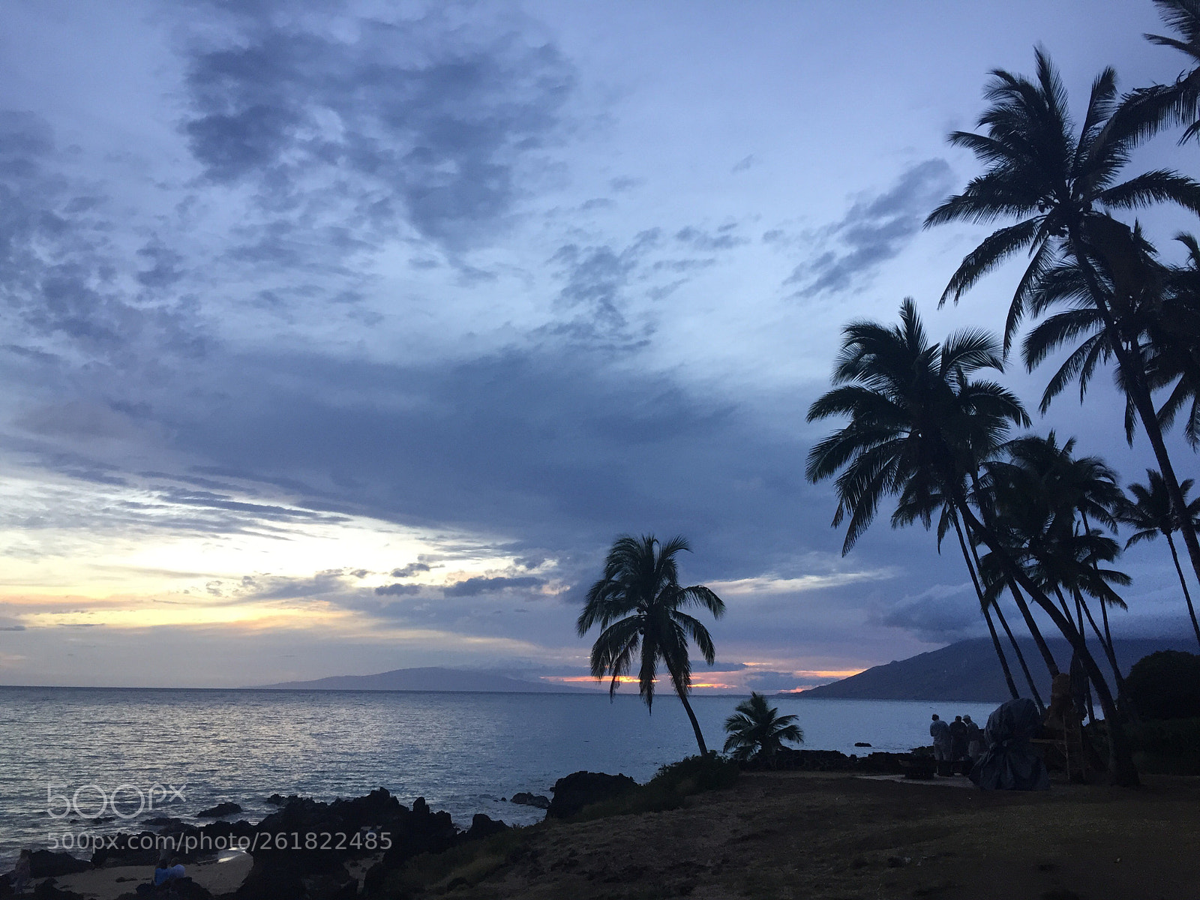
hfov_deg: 61.7
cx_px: 600
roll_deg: -2.4
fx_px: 1005
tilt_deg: +12.9
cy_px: 450
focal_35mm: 29
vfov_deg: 48.2
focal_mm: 4.15
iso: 32
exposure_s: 1/40
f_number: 2.2
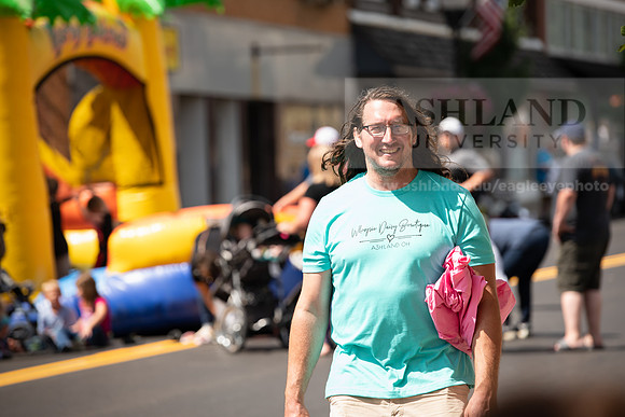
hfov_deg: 11.4
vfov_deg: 7.6
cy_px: 208
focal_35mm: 180
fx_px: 3126
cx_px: 312
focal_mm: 180
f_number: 5
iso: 125
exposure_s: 1/500
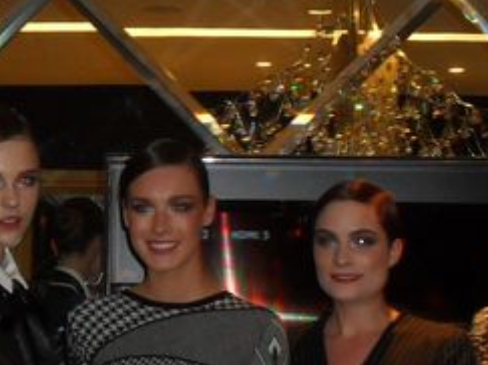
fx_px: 1818
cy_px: 303
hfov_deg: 15.3
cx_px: 283
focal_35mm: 129
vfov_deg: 11.4
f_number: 3.9
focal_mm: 8.7
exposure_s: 1/45
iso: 200
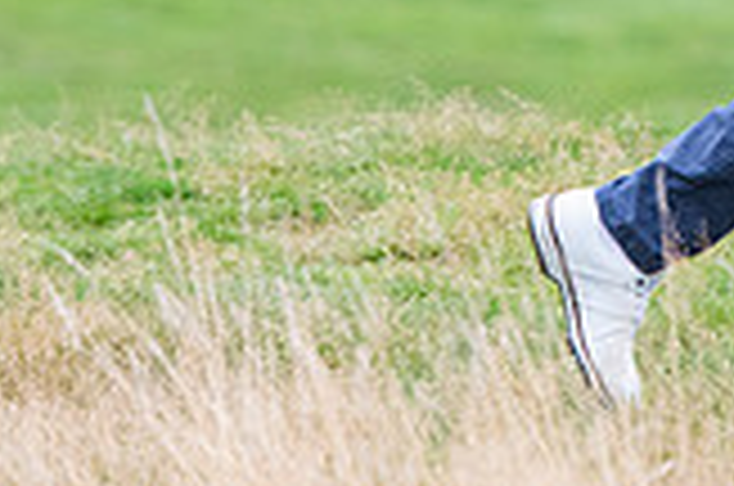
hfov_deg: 2.1
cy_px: -376
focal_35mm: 990
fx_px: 20145
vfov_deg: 1.4
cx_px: 928
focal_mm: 185
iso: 1600
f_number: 4.5
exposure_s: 1/1600
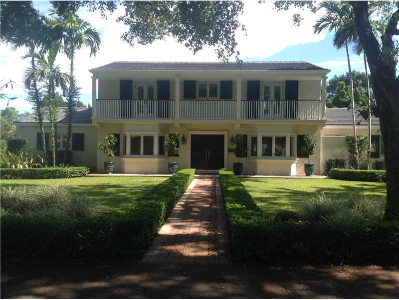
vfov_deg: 40.7
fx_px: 403
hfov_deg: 52.6
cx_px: 200
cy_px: 150
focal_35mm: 35
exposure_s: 1/630
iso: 50
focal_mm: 4.28
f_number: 2.4
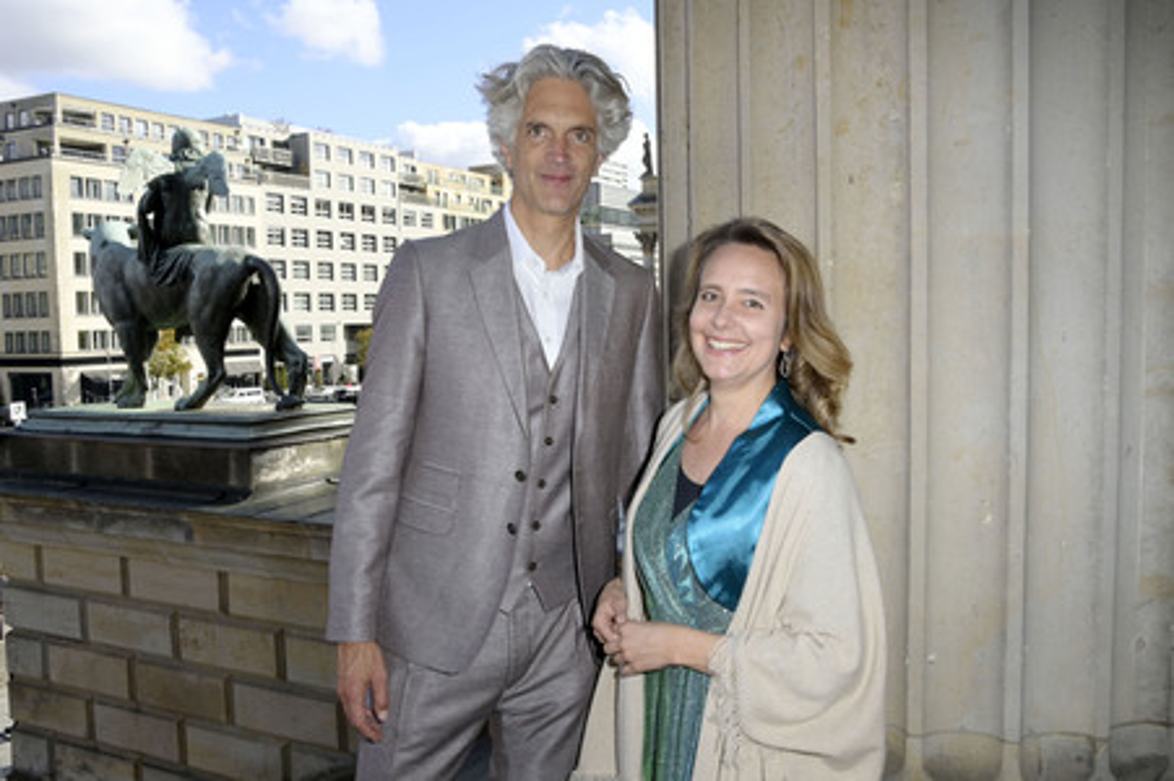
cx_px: 587
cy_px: 390
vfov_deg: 41.1
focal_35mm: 32
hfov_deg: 58.8
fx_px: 1043
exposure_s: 1/250
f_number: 10
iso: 320
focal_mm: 32
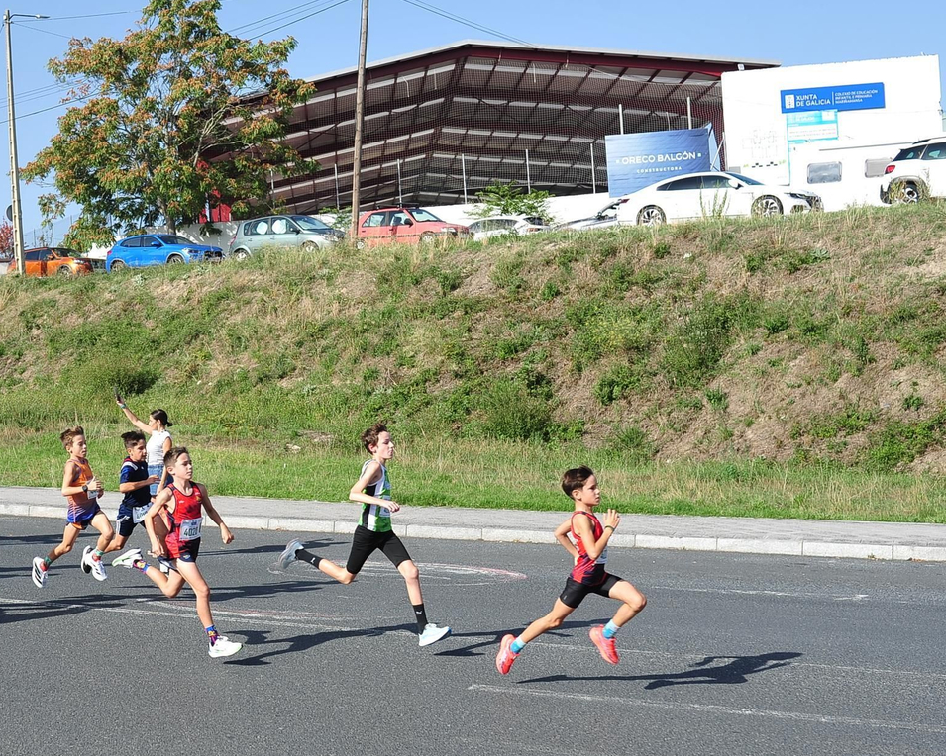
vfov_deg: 27.5
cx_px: 181
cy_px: 463
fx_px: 1540
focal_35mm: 55
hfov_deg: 33.1
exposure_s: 1/800
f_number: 5
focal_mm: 35
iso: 160
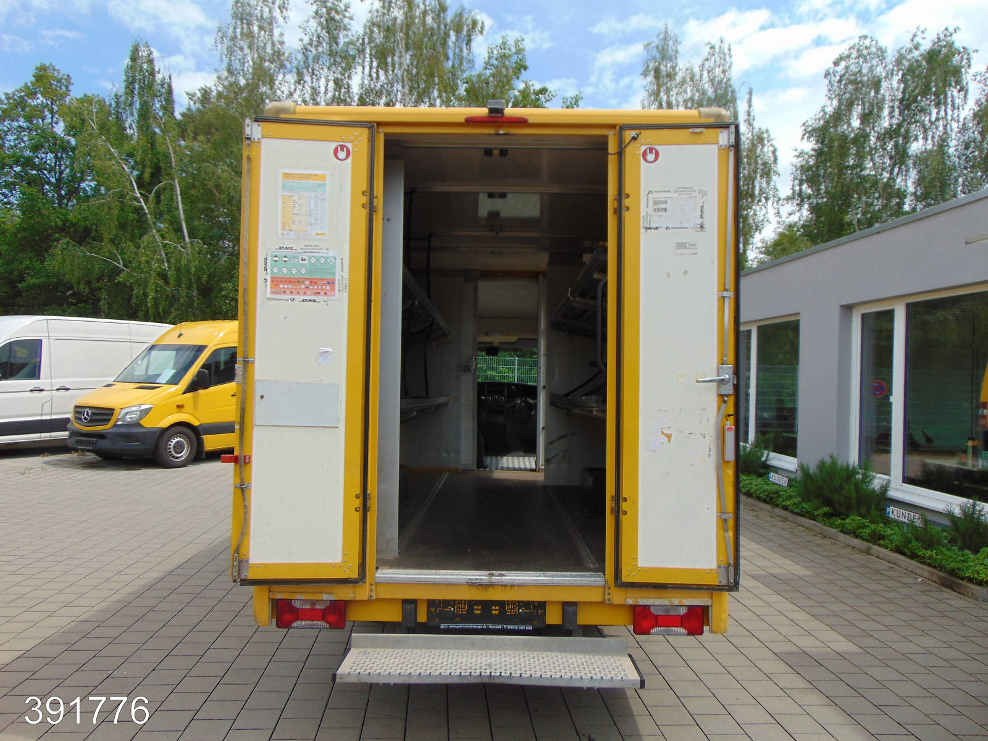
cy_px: 370
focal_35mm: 25
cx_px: 494
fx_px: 714
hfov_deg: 69.4
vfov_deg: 54.9
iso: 80
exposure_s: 1/1000
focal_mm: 4.5
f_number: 3
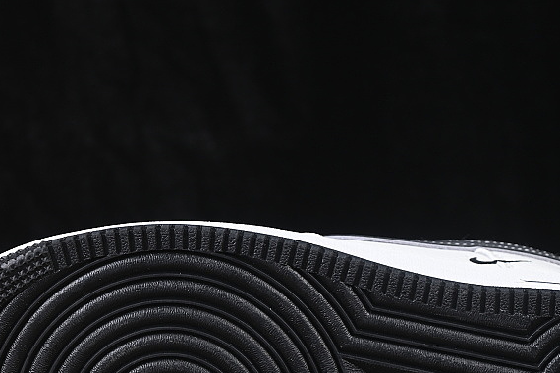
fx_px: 2209
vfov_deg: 9.6
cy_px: 290
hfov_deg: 14.4
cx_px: 327
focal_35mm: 142
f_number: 6.3
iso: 160
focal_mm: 50
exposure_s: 1/60
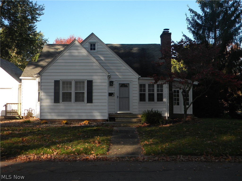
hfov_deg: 51.4
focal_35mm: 36
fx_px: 252
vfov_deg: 39.7
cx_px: 121
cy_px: 90
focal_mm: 6.4
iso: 110
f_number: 3.7
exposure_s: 1/490
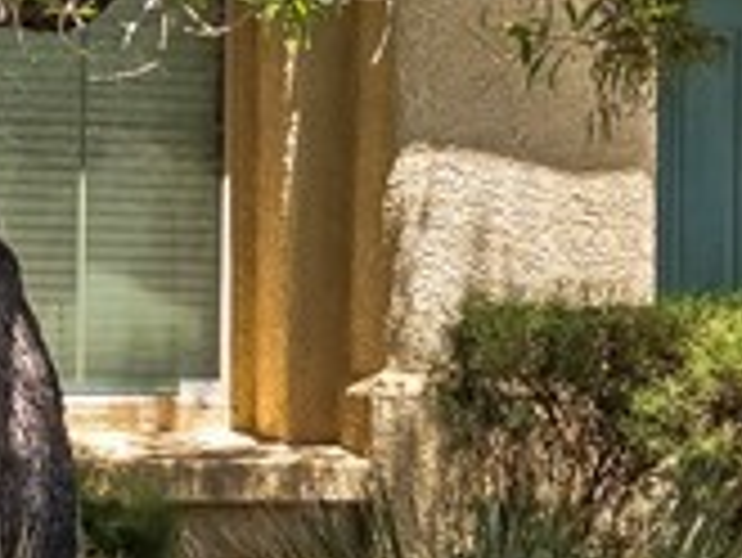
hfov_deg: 9.2
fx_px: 4483
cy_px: 180
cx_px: 1102
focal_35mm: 209
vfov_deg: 7.1
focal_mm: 22
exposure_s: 1/8000
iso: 400
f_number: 8
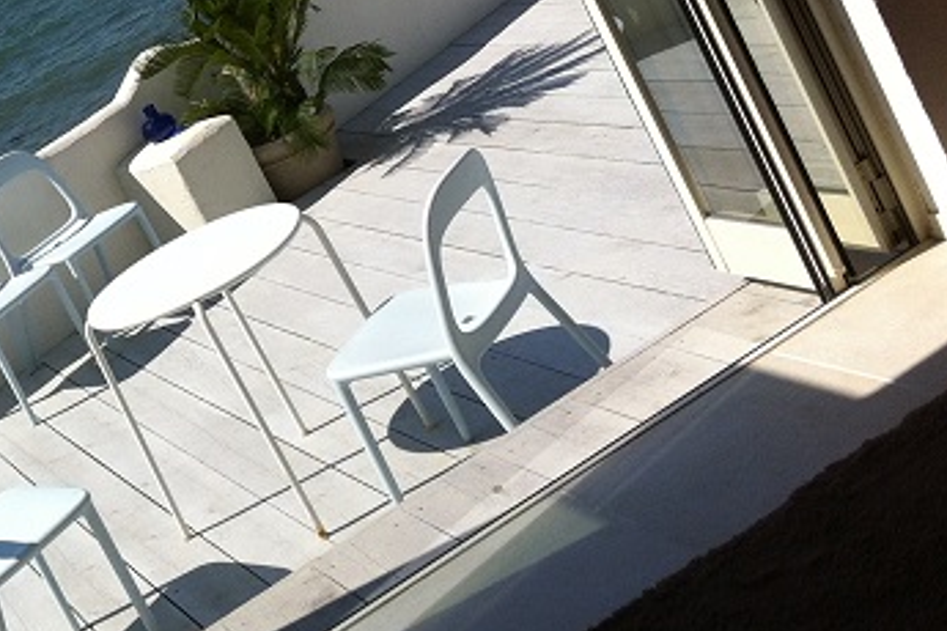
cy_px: 122
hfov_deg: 23.7
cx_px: -3
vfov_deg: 16.5
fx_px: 2157
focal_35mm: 82
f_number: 2.8
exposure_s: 1/2320
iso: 80
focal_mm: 3.85
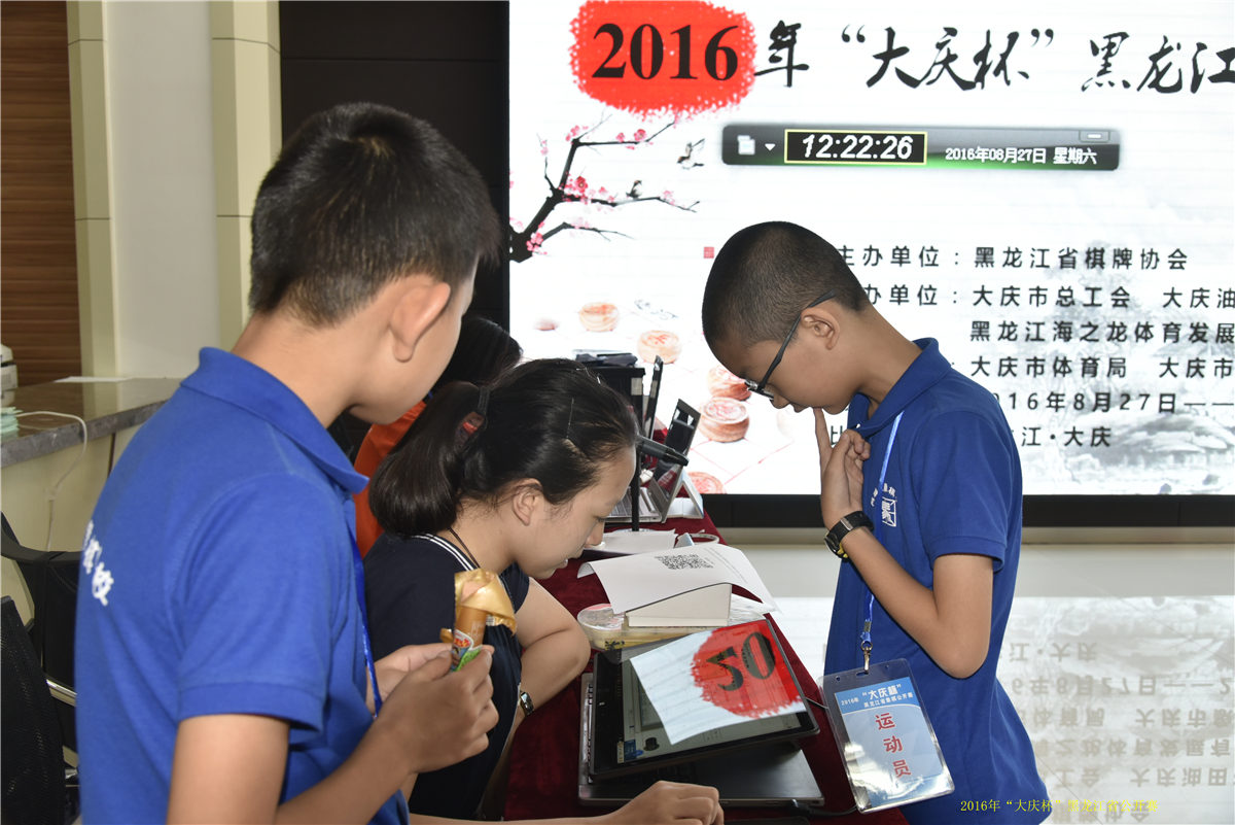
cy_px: 412
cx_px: 618
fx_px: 1098
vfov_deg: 41.1
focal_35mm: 32
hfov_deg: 58.7
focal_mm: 32
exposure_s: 1/125
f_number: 5.6
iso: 800
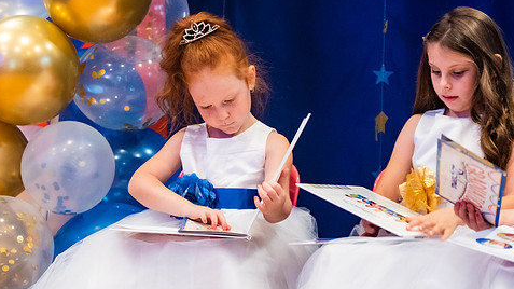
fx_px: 1267
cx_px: 261
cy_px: 119
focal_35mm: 93
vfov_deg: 13.0
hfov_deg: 22.9
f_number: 2.8
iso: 1600
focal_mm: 70
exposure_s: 1/125
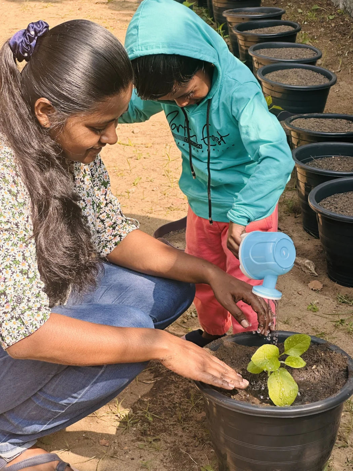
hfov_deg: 19.1
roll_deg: +0.6
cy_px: 236
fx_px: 1047
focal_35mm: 77
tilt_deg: -22.9
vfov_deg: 25.3
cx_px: 176
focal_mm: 9
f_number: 2.8
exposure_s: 1/193
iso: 32
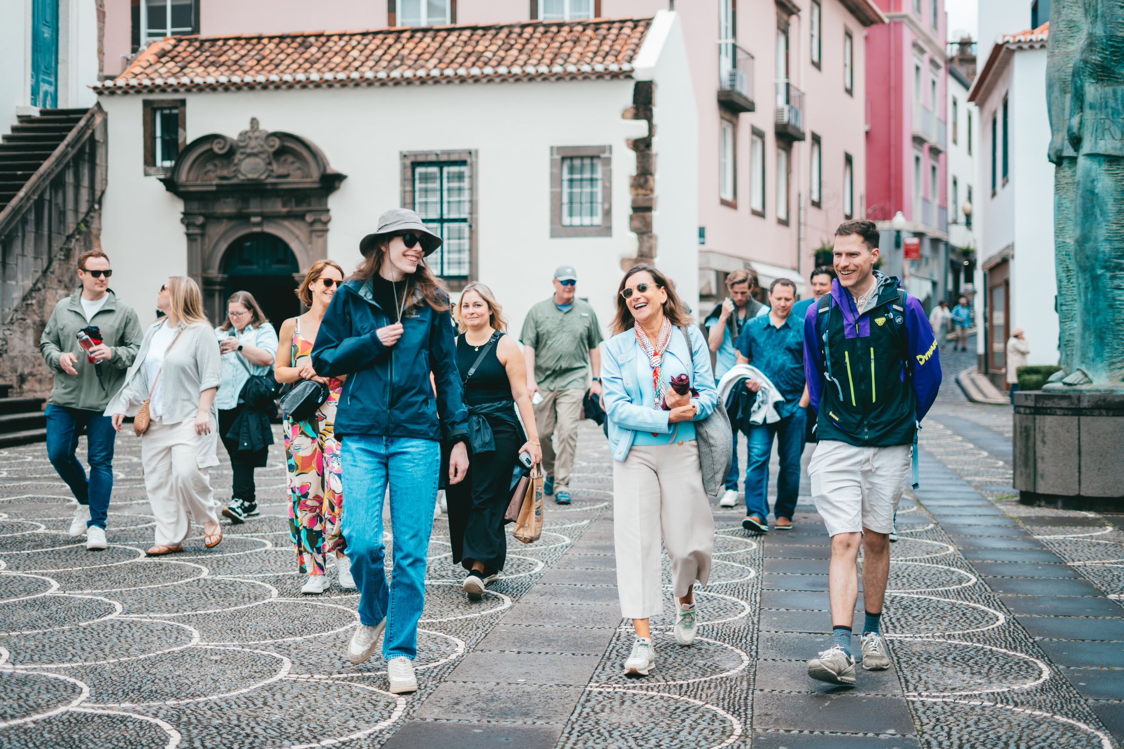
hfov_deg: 39.6
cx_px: 562
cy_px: 374
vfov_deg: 27.0
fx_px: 1561
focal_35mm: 50
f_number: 1.8
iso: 125
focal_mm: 50
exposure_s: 1/1000
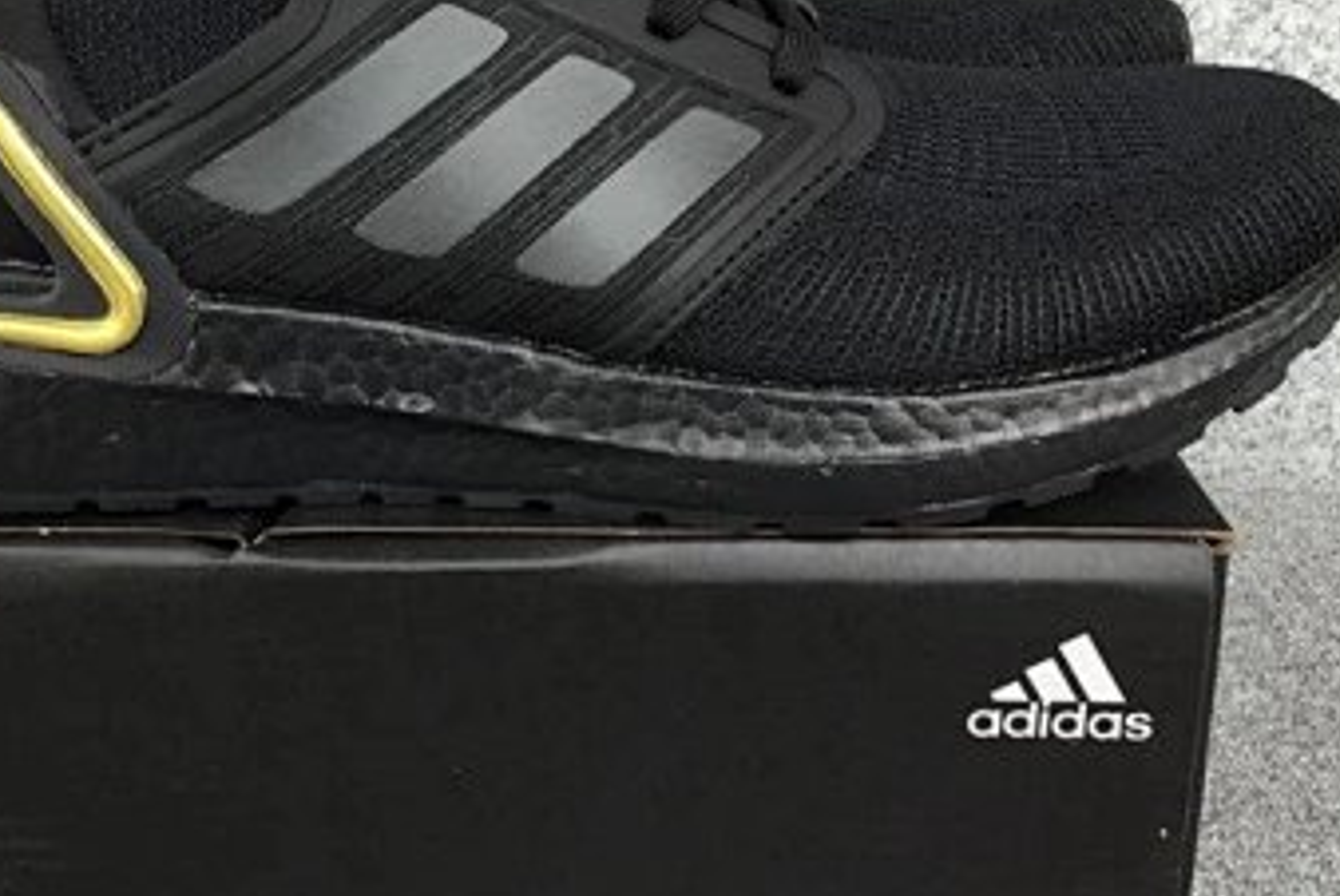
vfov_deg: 22.2
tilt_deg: -17.9
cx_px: 511
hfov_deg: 32.7
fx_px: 2272
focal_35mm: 61
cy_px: 289
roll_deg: -0.1
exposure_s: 1/125
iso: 25
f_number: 2.4
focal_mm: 3.3
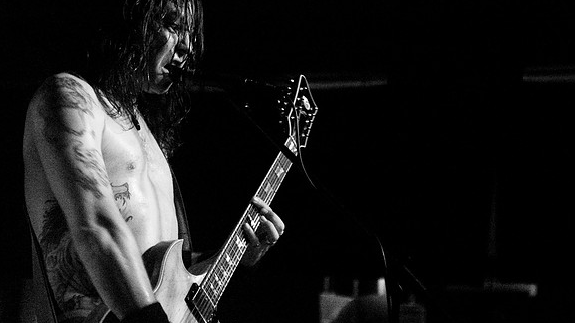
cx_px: 290
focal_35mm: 111
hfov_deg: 19.3
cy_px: 158
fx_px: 1693
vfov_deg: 10.9
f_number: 2.8
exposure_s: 1/60
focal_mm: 70
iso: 800
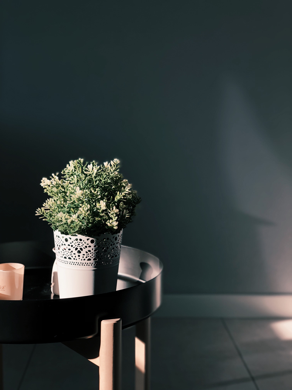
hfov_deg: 28.0
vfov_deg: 36.8
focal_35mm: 52
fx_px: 585
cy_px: 195
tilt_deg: -6.2
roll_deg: -0.1
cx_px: 146
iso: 16
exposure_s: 1/173
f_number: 2.4
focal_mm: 6
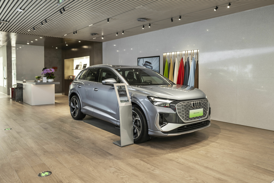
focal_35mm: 28
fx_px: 213
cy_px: 92
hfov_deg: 65.5
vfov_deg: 46.4
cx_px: 137
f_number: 2.8
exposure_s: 1/60
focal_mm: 28
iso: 200
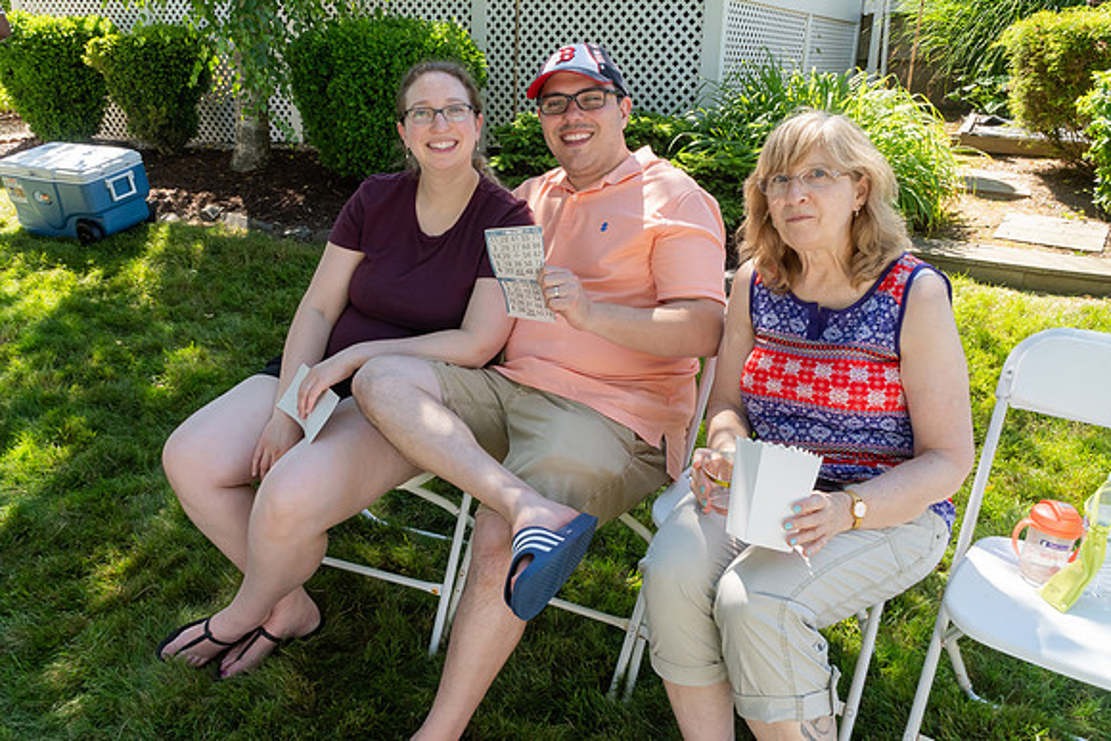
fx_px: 927
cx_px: 525
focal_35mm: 30
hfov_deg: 61.8
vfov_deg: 43.6
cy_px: 350
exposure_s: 1/160
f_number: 10
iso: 640
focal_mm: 19
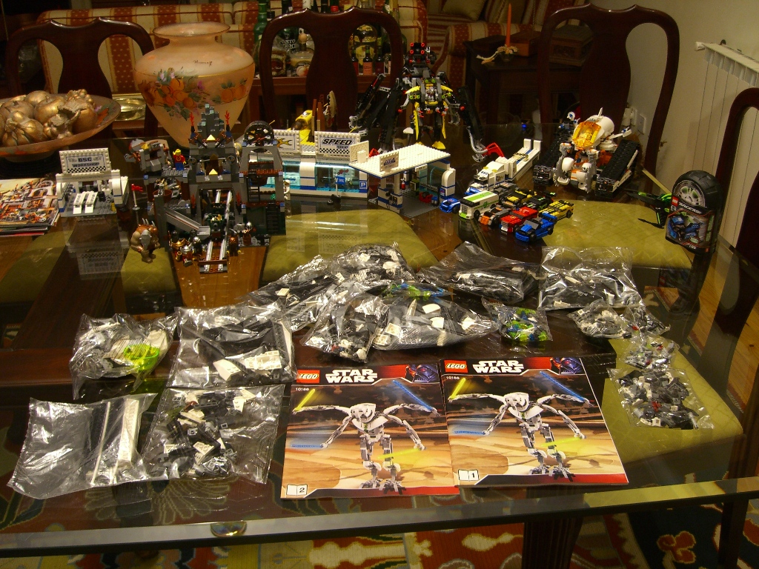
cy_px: 284
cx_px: 380
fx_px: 833
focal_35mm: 38
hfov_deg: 49.0
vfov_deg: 37.7
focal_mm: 7.9
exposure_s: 1/8
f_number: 2.8
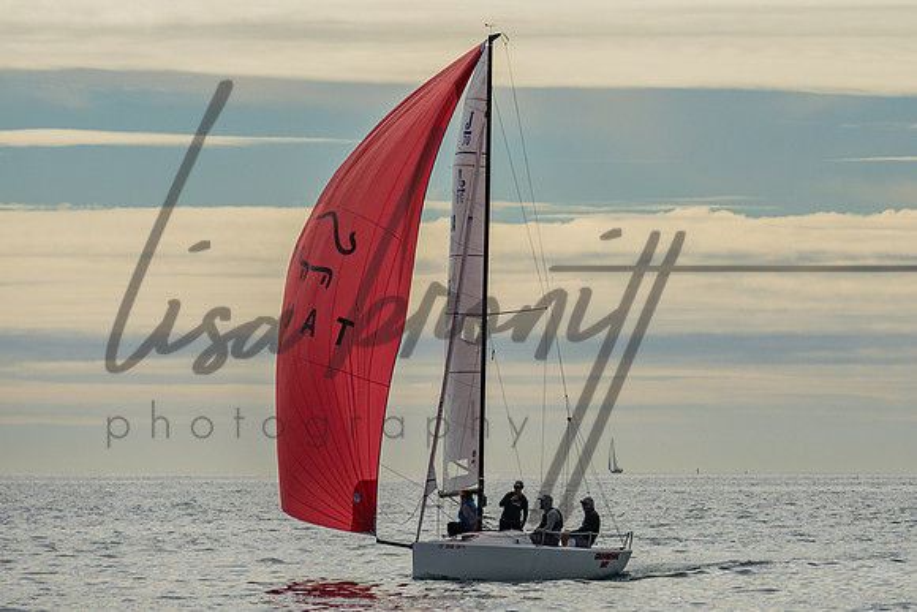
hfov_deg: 5.3
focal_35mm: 386
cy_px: 180
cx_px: 546
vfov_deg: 3.6
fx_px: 9840
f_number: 6.3
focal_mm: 200
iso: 100
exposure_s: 1/2500
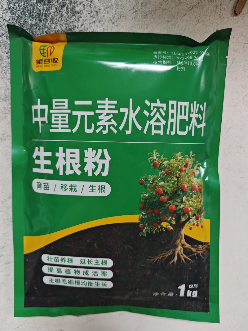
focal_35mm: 23
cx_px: 124
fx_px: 220
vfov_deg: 73.9
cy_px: 166
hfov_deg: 58.9
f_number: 1.6
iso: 64
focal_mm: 6.55
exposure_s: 1/100
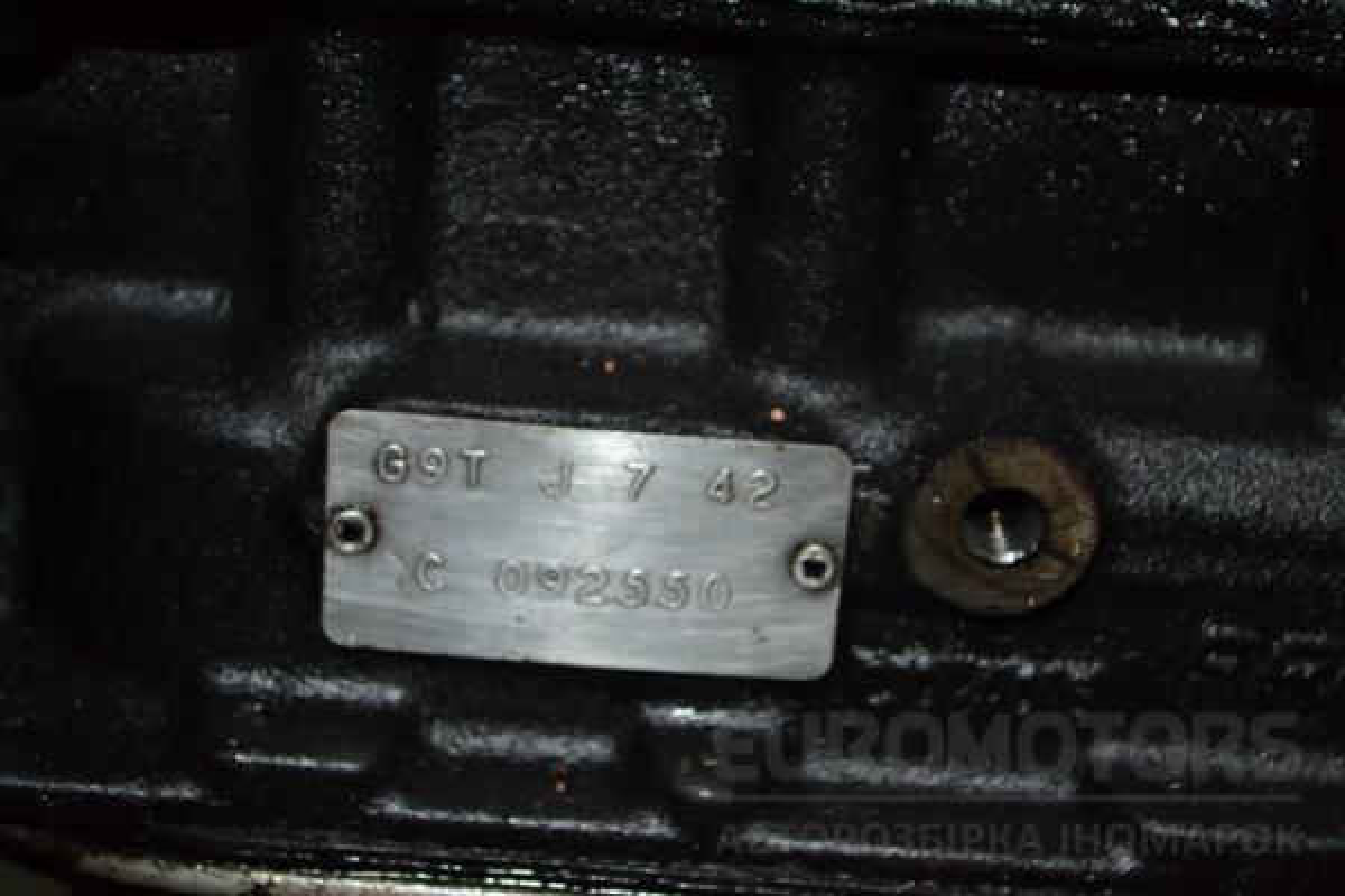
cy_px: 448
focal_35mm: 78
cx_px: 672
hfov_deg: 26.0
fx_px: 2914
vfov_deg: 17.5
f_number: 5.6
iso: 800
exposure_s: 1/60
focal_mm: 52
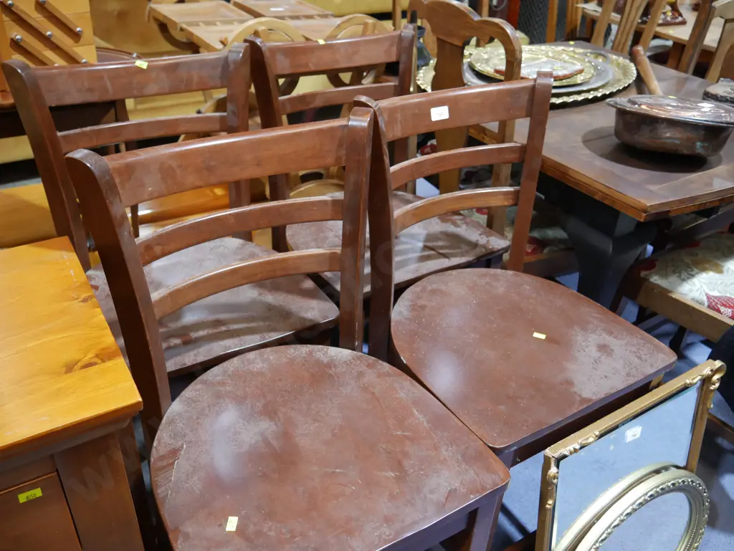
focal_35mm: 30
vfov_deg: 46.8
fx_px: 636
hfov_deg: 59.9
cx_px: 367
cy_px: 276
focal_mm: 15
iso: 800
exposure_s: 1/60
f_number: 3.6
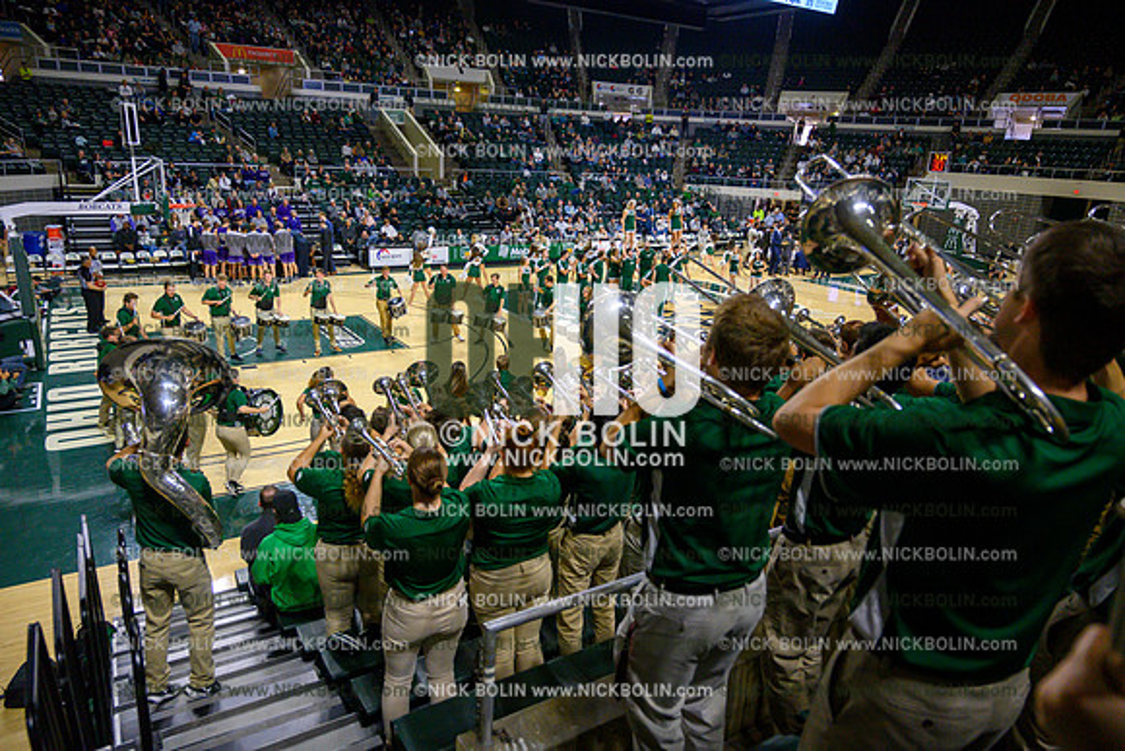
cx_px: 562
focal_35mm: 24
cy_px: 376
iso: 3200
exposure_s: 1/640
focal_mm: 24
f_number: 4.5
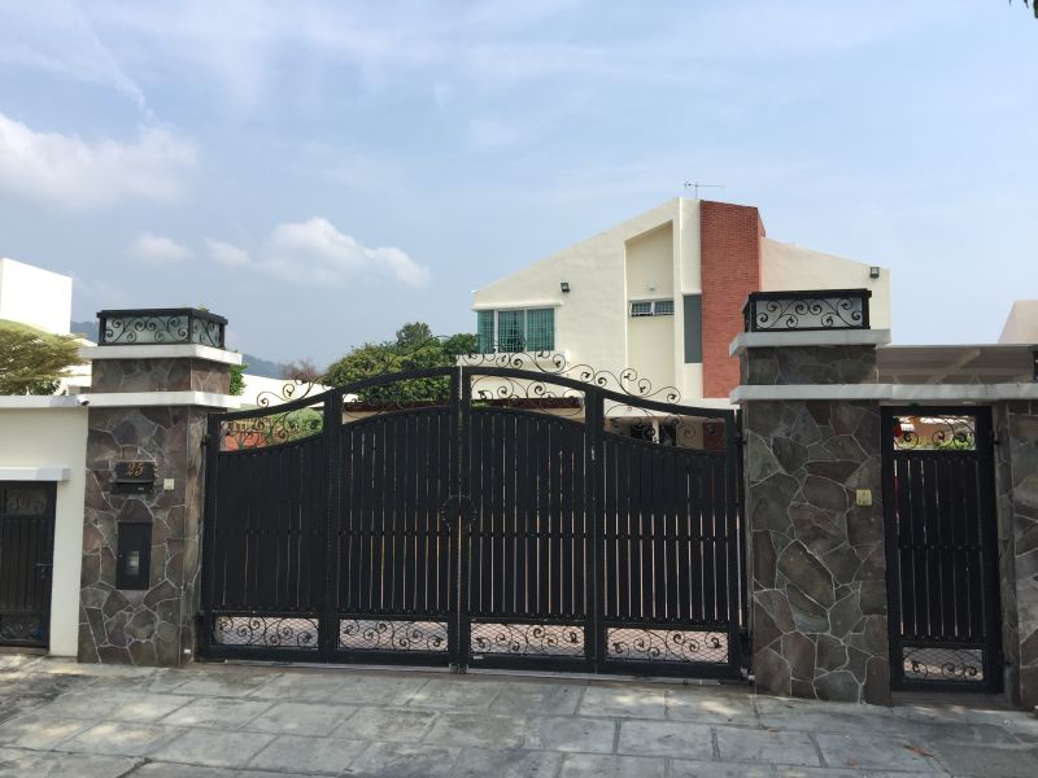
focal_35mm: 29
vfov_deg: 48.2
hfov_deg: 61.7
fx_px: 870
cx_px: 519
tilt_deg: +7.4
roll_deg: -2.5
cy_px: 389
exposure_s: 1/1319
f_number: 2.2
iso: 32
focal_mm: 4.15
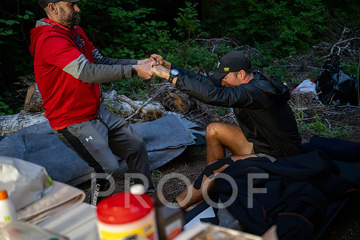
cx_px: 180
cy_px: 120
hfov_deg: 46.4
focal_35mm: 42
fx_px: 420
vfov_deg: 31.9
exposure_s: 1/320
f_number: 2.8
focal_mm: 42
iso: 10000
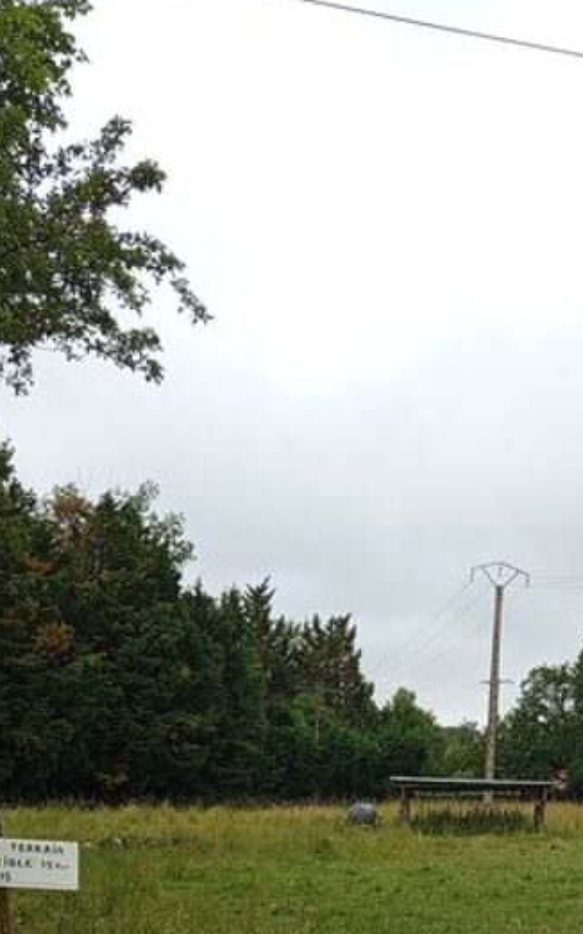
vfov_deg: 27.4
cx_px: 340
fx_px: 1653
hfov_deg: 20.0
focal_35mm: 65
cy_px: 1144
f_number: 1.7
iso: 50
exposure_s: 1/326
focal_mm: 5.24
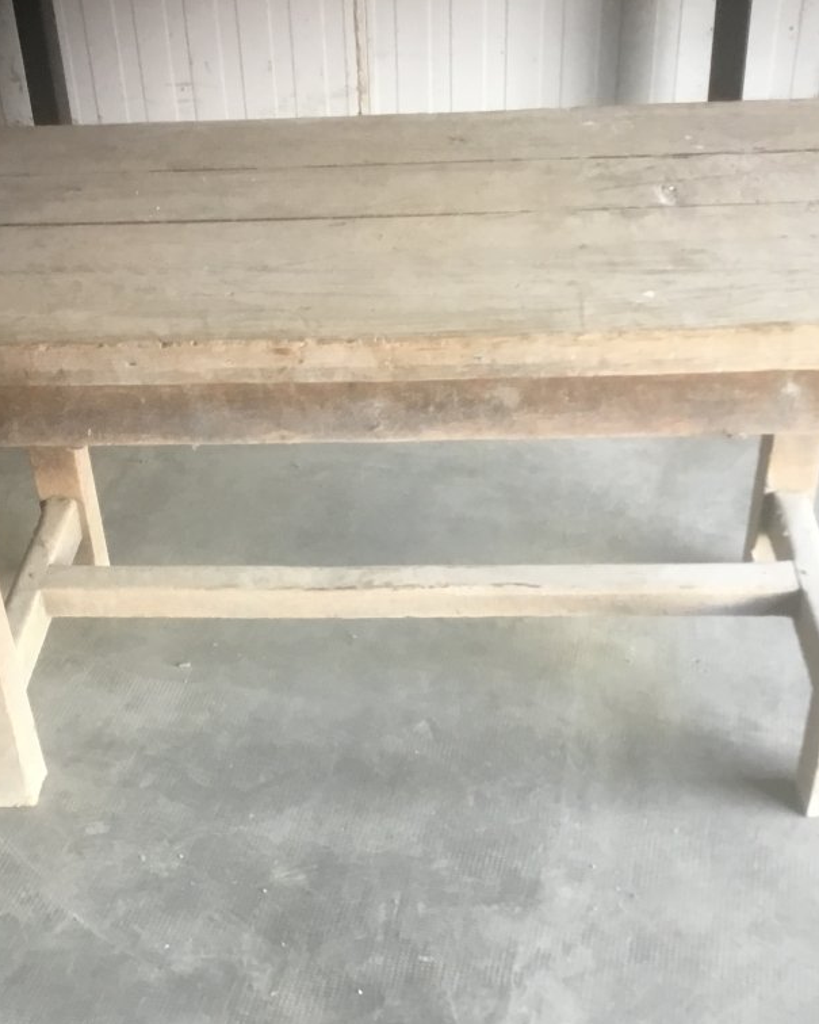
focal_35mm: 48
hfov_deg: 31.4
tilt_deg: -37.6
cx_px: 357
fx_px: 1454
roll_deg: +2.3
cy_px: 672
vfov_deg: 38.4
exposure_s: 1/33
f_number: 2.4
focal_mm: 3.3
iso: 80
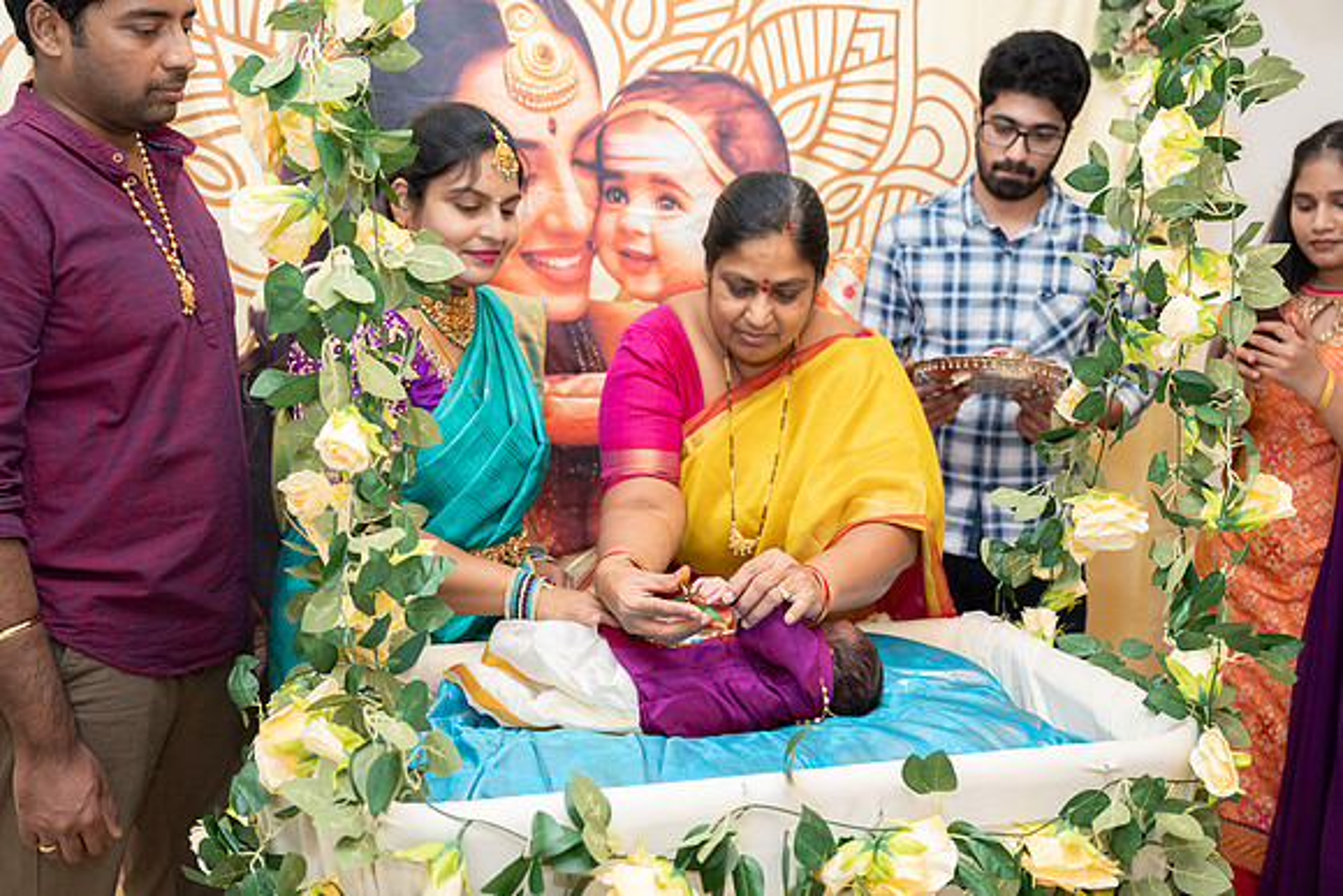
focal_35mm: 34
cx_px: 672
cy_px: 448
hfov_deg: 56.5
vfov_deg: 39.4
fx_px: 1250
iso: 500
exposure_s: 1/200
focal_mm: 33.5
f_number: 3.5
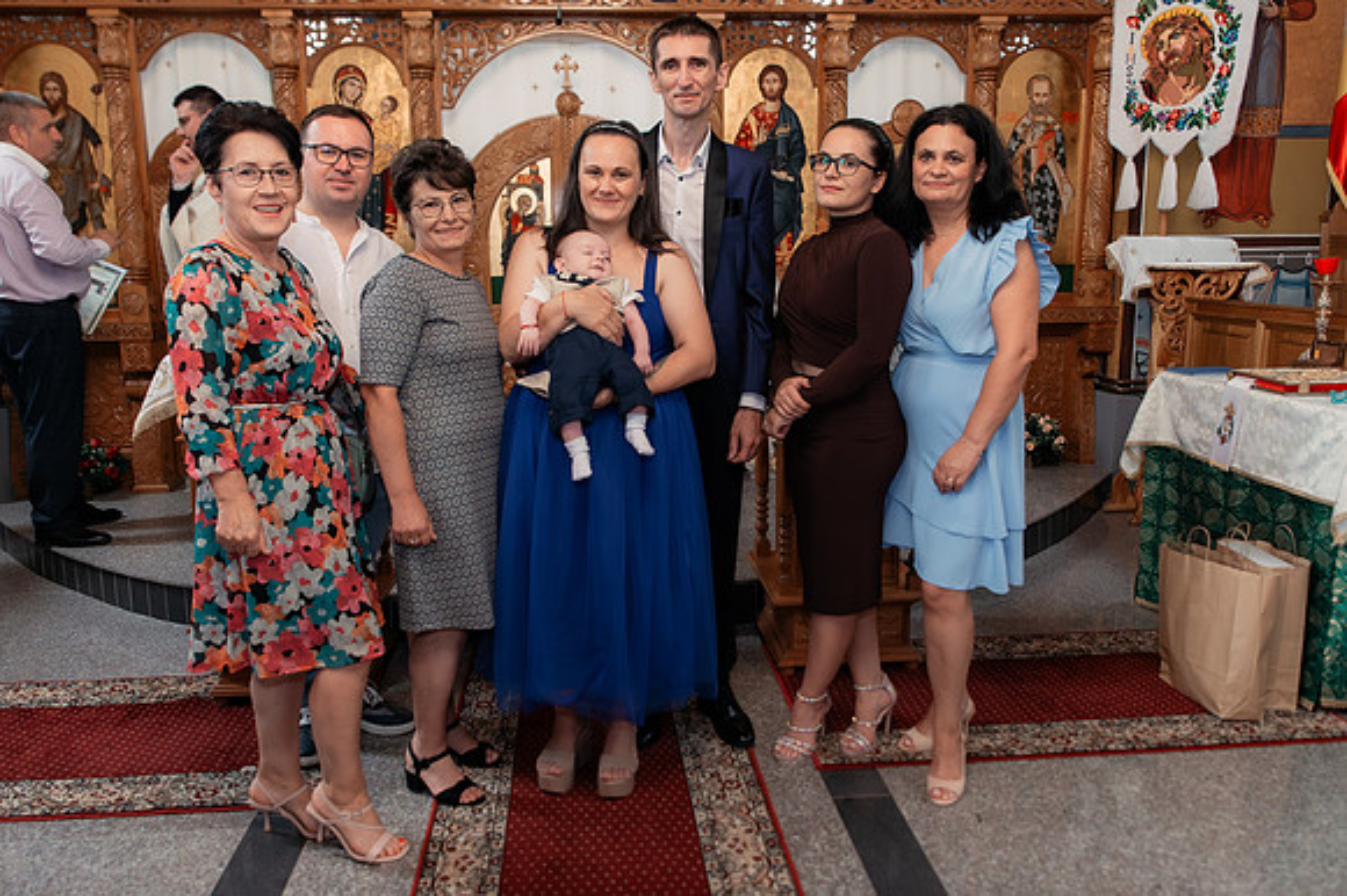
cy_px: 391
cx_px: 668
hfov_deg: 66.9
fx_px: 1020
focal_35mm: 27
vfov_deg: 47.3
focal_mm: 24
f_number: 3.5
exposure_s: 1/250
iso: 2500
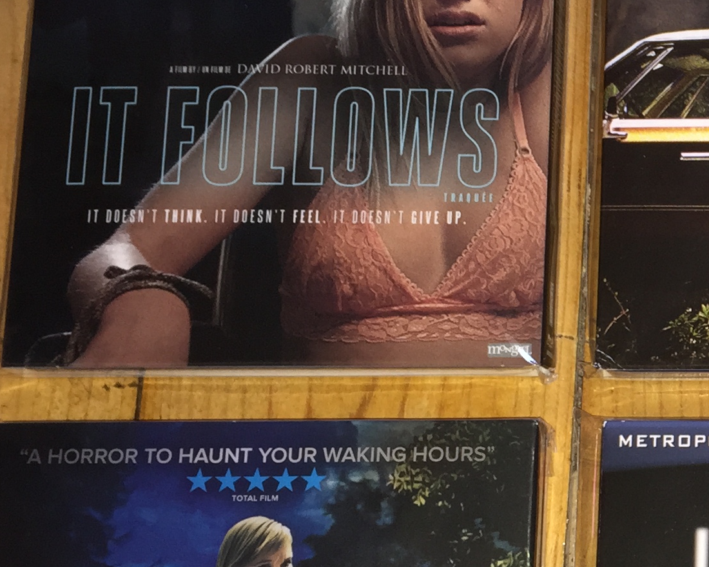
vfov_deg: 18.2
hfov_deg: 20.4
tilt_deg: -78.2
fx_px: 1763
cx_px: 967
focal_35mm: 84
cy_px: 417
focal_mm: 4.15
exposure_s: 1/30
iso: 40
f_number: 2.2
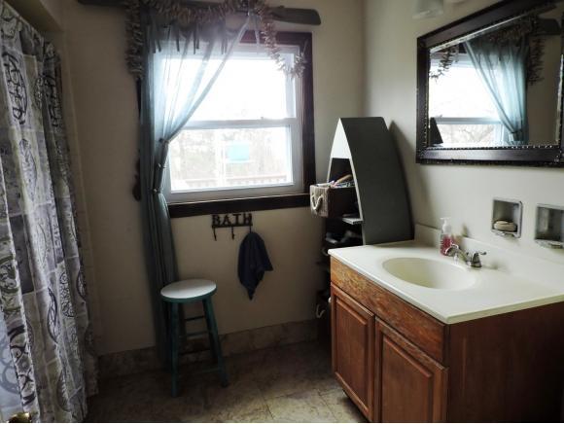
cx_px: 282
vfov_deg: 56.9
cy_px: 212
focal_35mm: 24
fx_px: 391
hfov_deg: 71.6
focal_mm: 4.3
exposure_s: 1/30
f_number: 3
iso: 280
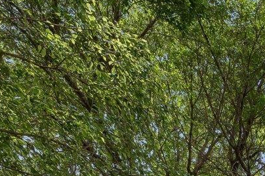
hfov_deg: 20.4
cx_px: 476
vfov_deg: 14.1
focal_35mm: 71
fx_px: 522
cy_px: 408
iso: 200
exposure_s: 1/250
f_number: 8
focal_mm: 14
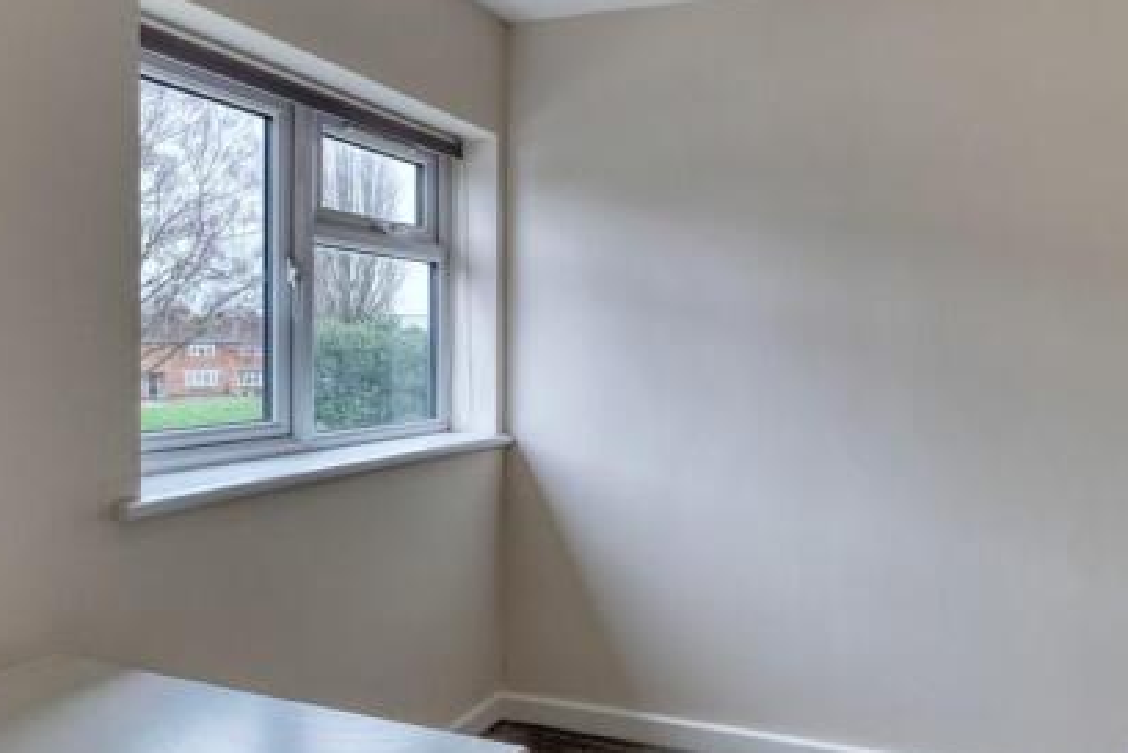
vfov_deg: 53.0
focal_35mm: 24
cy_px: 330
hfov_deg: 71.9
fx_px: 752
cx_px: 735
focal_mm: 10
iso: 250
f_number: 8
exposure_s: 1/1.6
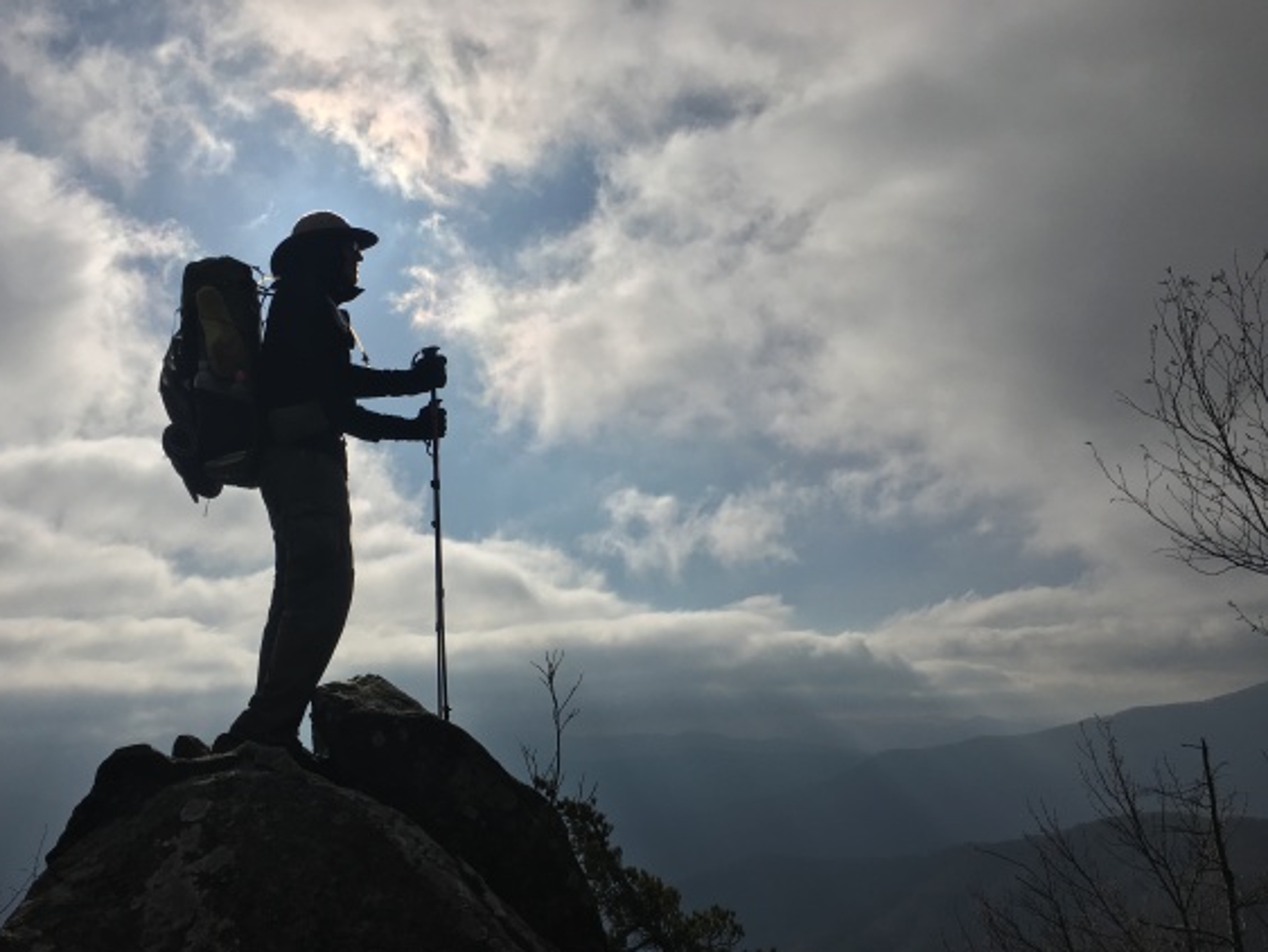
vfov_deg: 42.9
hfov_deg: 55.1
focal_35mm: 33
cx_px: 548
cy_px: 532
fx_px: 1209
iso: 25
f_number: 2.2
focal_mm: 4.15
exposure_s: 1/12821
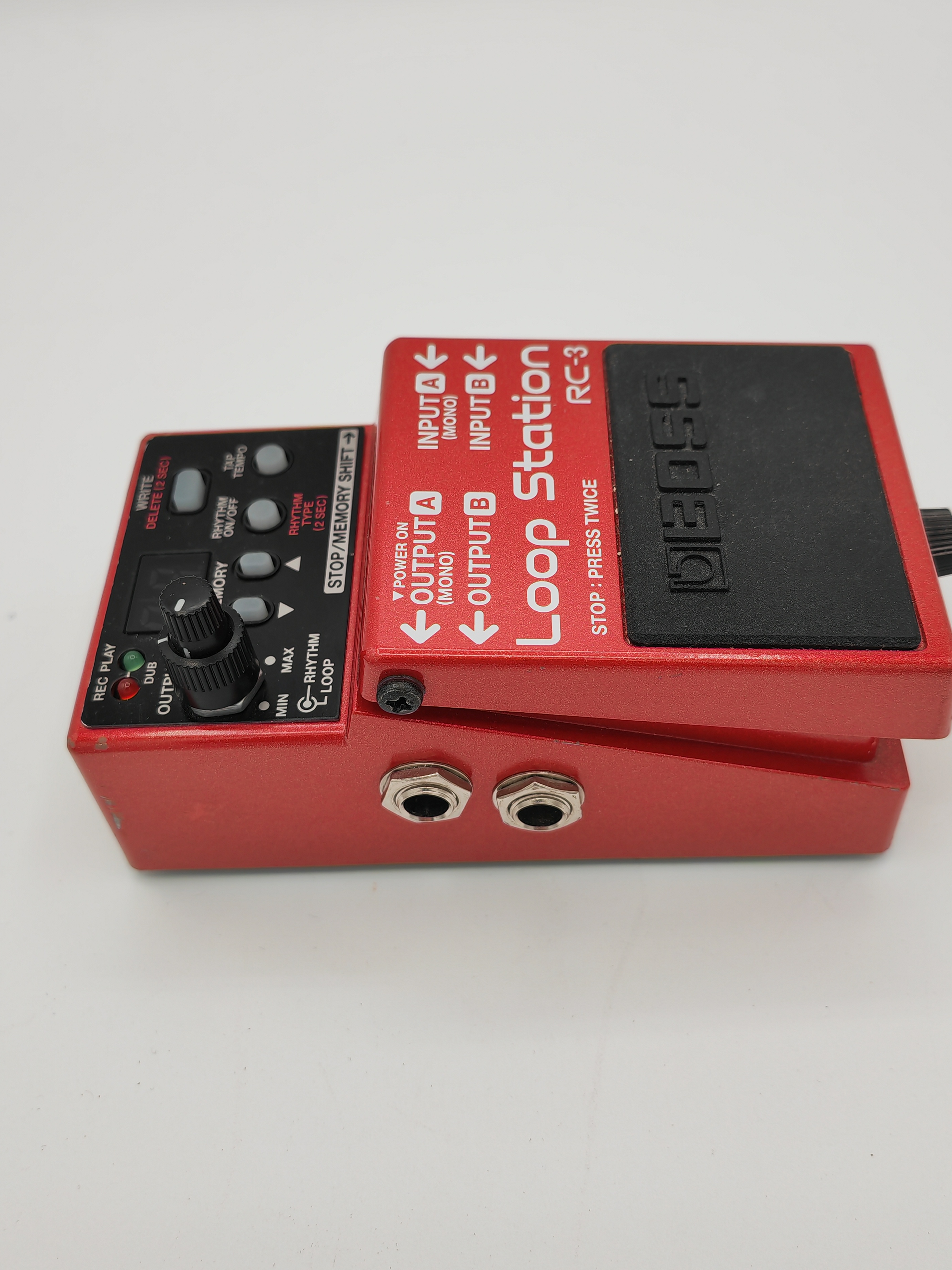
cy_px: 619
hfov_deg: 40.7
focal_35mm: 35
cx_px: 484
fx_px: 1283
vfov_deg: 52.6
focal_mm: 5.53
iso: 50
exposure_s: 1/350
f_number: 1.8
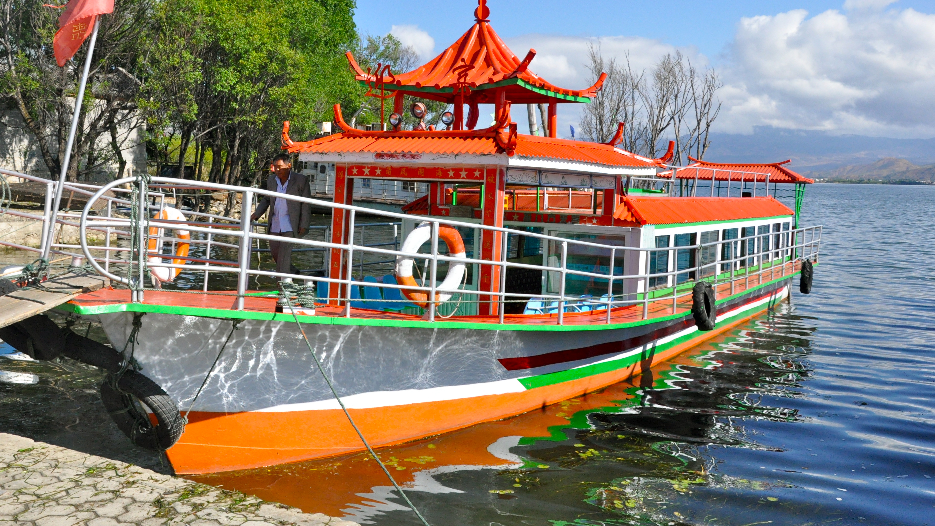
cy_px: 194
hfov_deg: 50.4
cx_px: 424
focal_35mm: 40
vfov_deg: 29.6
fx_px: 992
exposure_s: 1/1000
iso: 1250
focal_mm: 22
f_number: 13
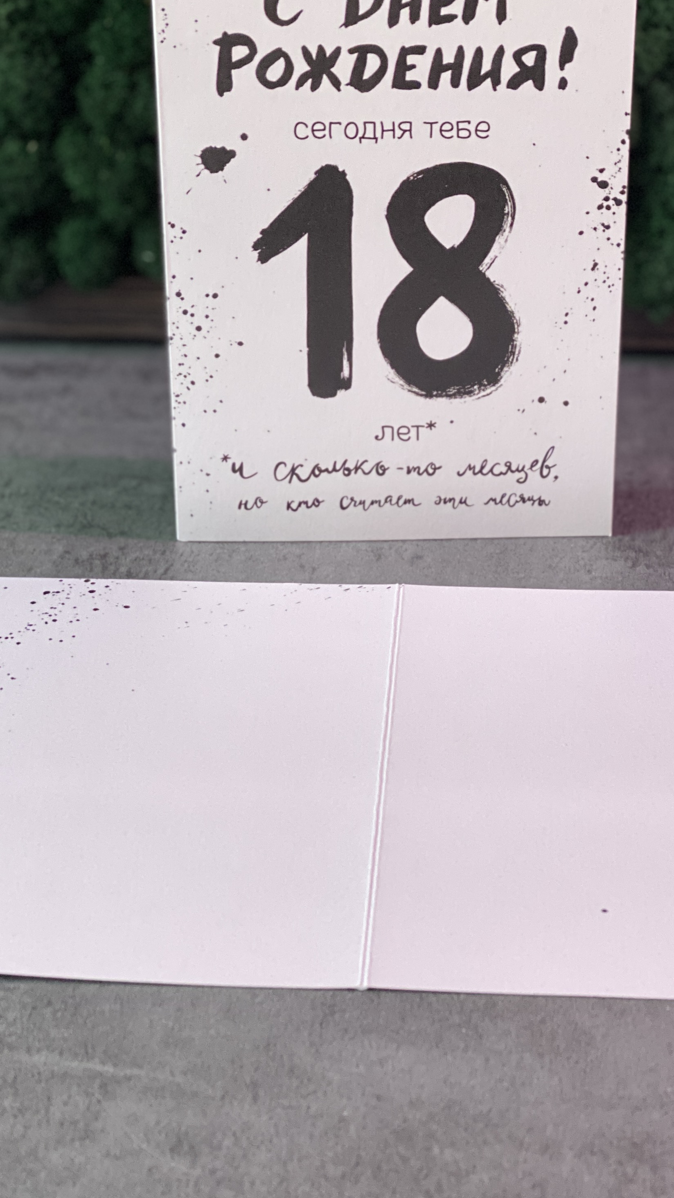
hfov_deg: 15.5
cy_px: 474
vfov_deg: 27.1
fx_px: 2478
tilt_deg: -26.9
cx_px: 396
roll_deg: -0.9
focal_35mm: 78
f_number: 2
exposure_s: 1/100
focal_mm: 6
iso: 160
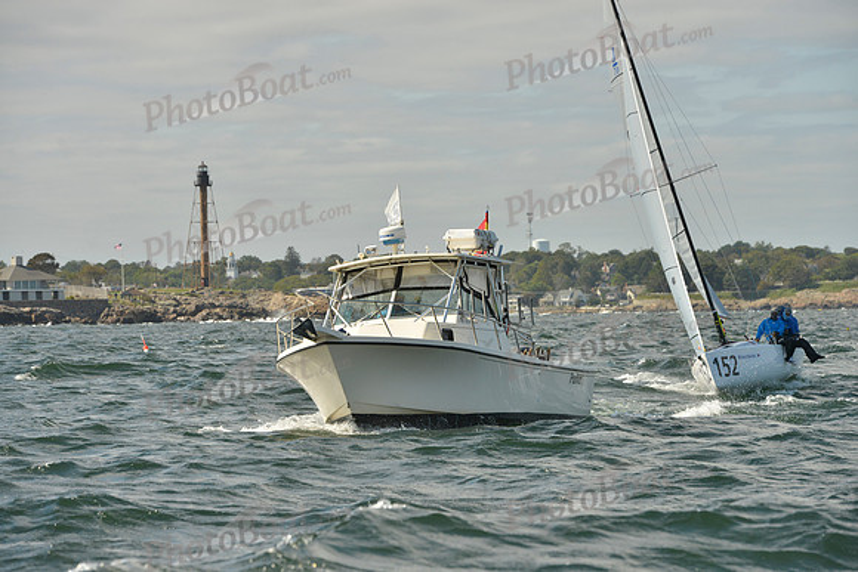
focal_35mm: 160
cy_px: 286
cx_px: 429
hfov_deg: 12.8
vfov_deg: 8.6
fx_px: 3814
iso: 400
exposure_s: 1/1600
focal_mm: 160
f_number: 9
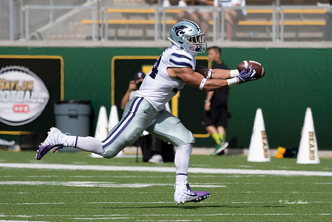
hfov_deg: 2.7
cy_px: 128
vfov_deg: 1.8
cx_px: 190
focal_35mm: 757
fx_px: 6986
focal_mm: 380
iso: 140
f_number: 5.6
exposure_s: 1/1250
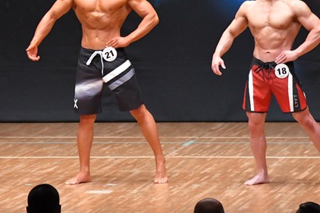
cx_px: 127
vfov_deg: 3.7
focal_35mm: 371
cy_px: 58
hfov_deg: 5.6
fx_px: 3296
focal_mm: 135
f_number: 5.6
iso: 8000
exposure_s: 1/400
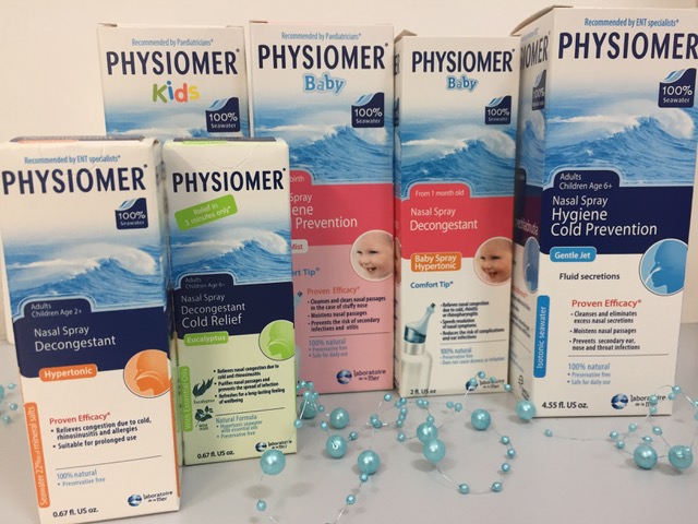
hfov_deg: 61.7
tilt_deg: -11.3
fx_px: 585
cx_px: 349
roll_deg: -0.8
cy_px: 262
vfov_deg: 48.2
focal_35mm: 29
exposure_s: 1/33
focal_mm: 4.15
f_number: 2.2
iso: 40
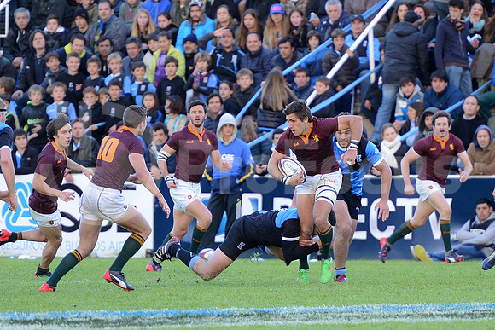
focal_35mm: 270
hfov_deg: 7.6
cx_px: 248
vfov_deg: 5.1
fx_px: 3713
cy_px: 165
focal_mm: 270
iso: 1600
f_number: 4
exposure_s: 1/500
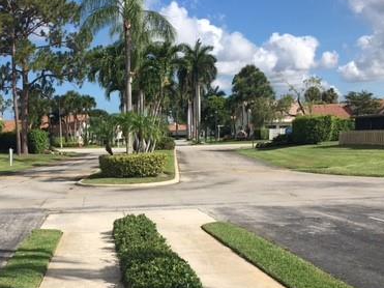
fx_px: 554
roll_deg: +1.6
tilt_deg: -7.7
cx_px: 98
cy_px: 232
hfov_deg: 37.3
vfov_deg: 28.4
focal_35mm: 50
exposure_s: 1/2198
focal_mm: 4.15
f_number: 2.2
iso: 25
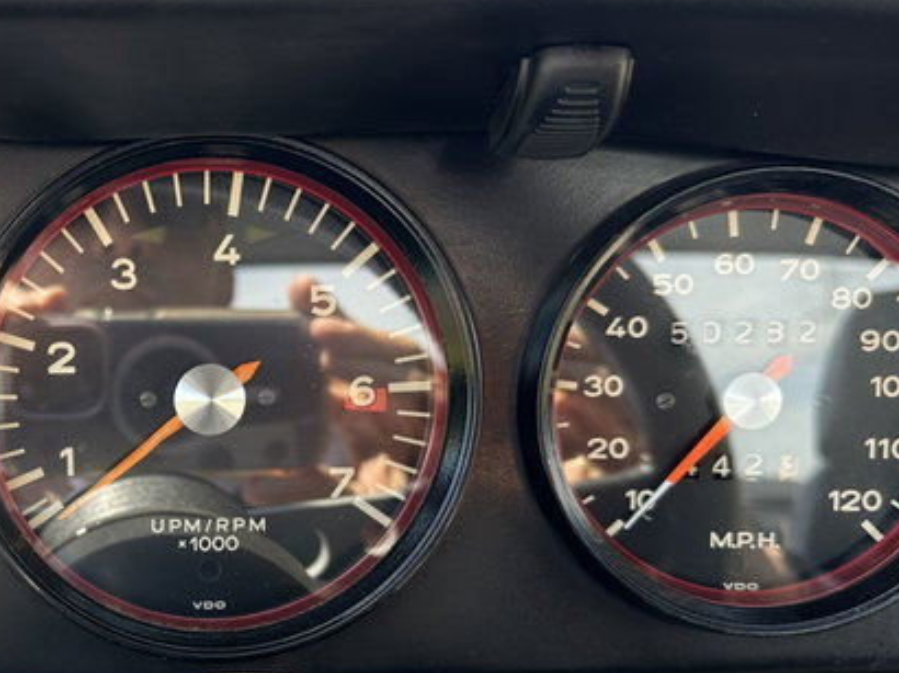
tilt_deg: -14.3
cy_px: 449
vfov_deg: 31.9
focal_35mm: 45
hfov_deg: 40.0
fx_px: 1168
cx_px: 149
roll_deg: -1.5
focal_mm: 6.86
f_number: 1.78
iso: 64
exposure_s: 1/207
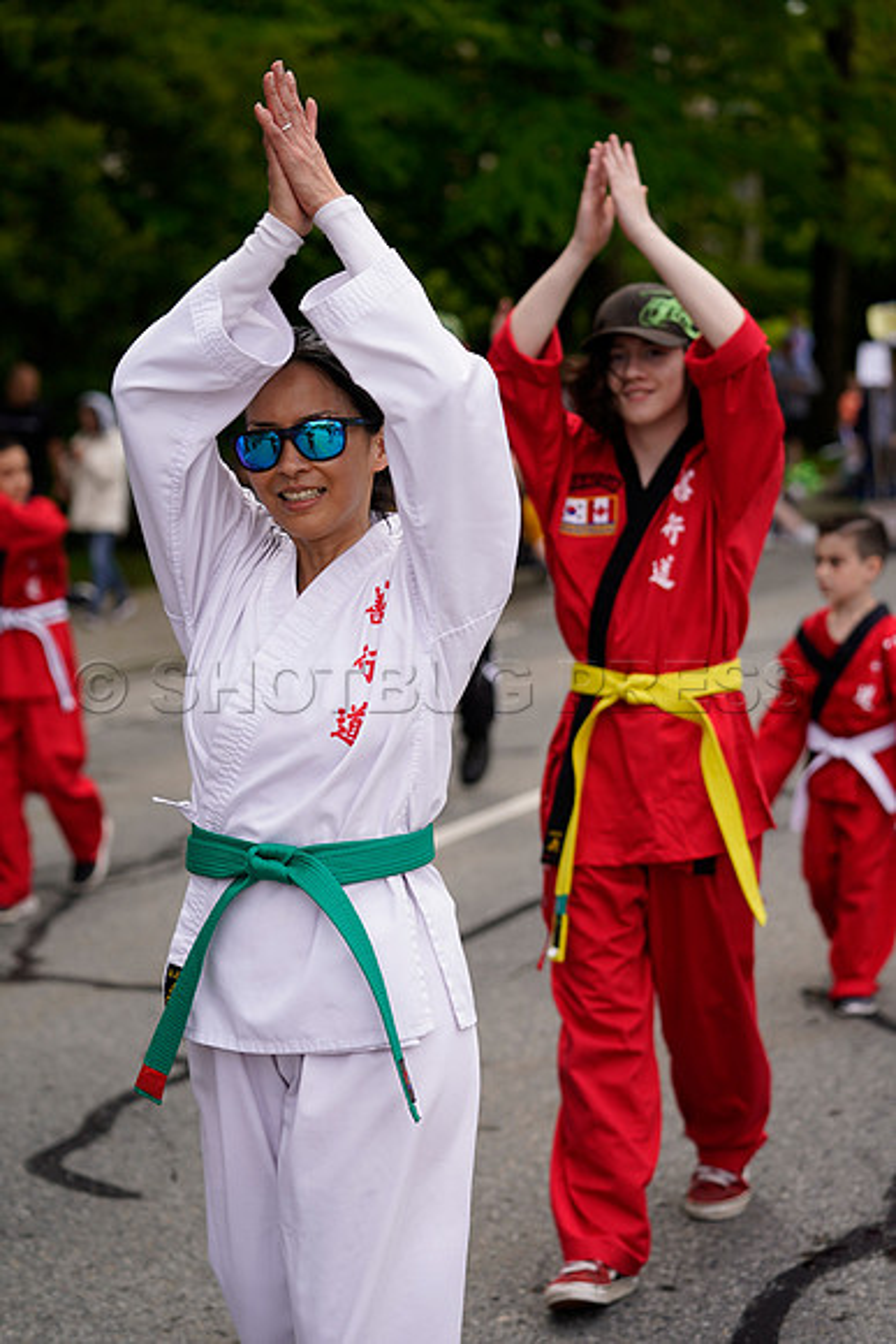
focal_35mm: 71
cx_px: 448
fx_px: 2649
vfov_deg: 28.4
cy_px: 672
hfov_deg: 19.2
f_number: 3.2
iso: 160
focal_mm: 71
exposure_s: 1/400
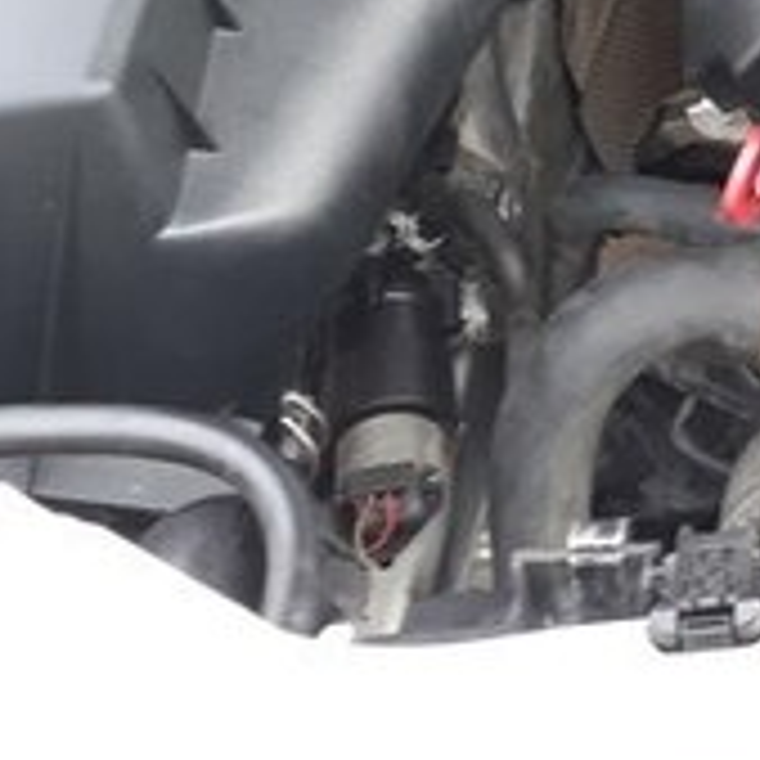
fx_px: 2310
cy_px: -299
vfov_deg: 17.3
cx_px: 1367
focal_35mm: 93
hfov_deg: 15.9
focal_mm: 3.6
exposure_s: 1/50
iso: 40
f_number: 1.9
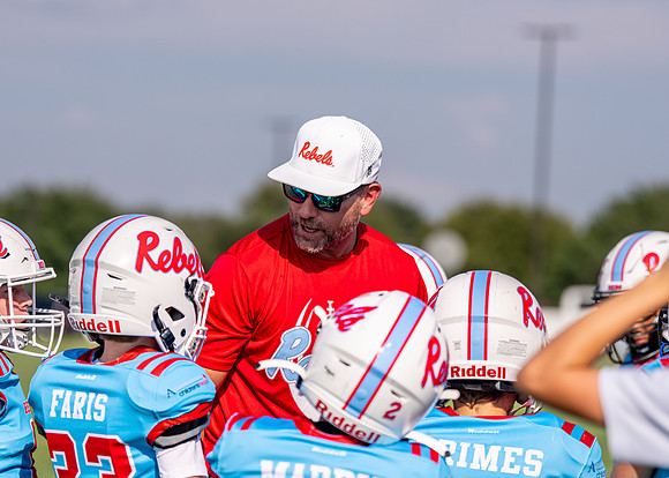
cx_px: 327
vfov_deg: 8.8
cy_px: 188
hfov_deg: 12.3
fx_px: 3105
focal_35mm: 163
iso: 125
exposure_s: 1/4000
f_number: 2.8
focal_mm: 125
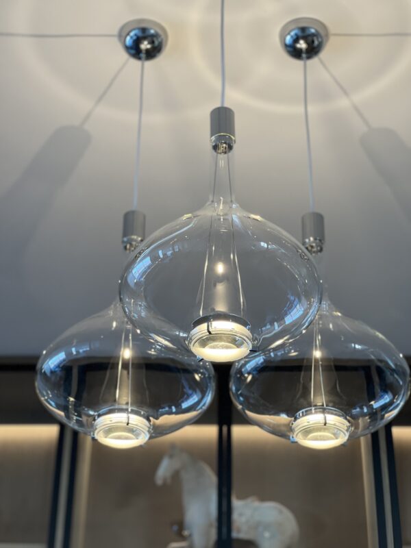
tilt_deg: +34.5
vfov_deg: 25.3
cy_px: 274
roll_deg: +0.1
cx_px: 206
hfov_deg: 19.1
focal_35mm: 77
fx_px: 1219
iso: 125
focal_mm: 9
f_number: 2.8
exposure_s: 1/60
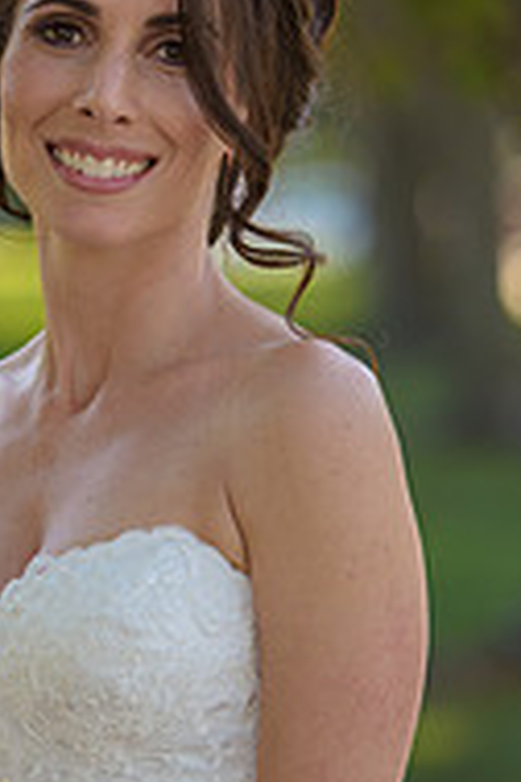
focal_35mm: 321
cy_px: 583
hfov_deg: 4.3
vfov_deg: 6.4
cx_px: 45
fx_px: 6968
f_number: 3.2
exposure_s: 1/500
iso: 200
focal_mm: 135
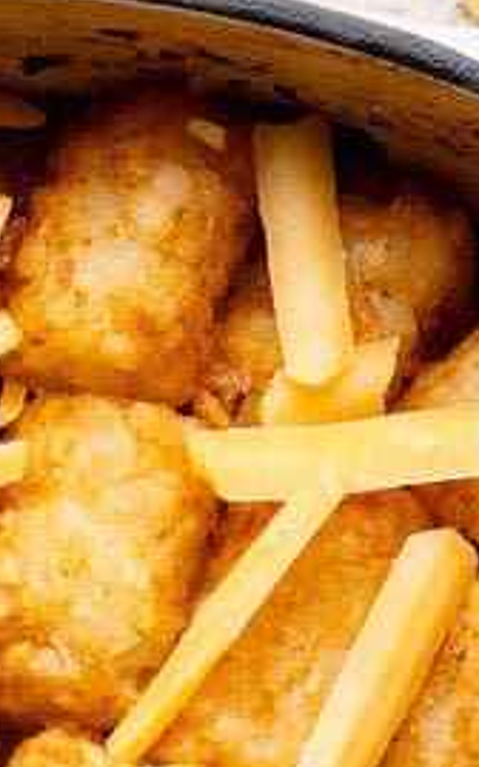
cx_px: -46
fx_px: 5726
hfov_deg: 4.8
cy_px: 1471
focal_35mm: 274
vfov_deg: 7.4
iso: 640
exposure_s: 1/200
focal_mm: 47
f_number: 13
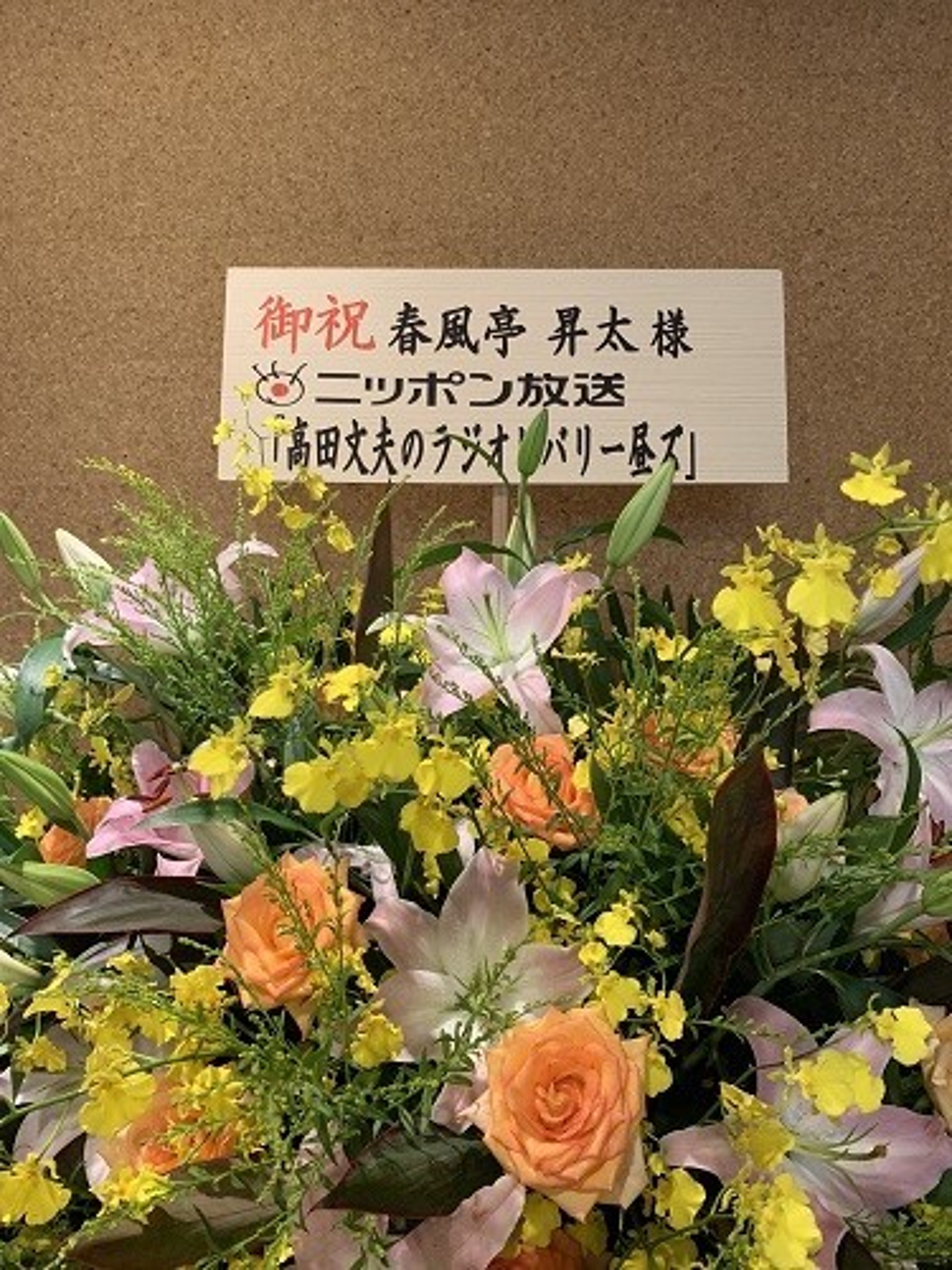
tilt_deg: +2.5
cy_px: 635
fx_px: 953
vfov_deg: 67.3
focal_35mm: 26
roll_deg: -0.3
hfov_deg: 53.1
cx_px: 476
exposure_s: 1/50
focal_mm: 4.25
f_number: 1.8
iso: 320
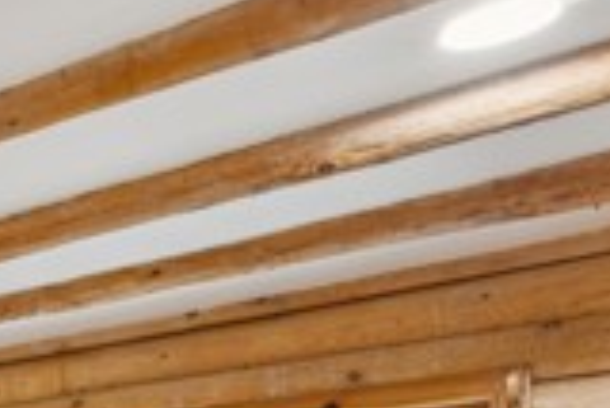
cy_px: 660
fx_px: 1113
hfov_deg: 21.5
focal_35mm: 66
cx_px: -458
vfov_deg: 17.9
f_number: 13
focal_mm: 16.4
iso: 100
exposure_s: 2.5
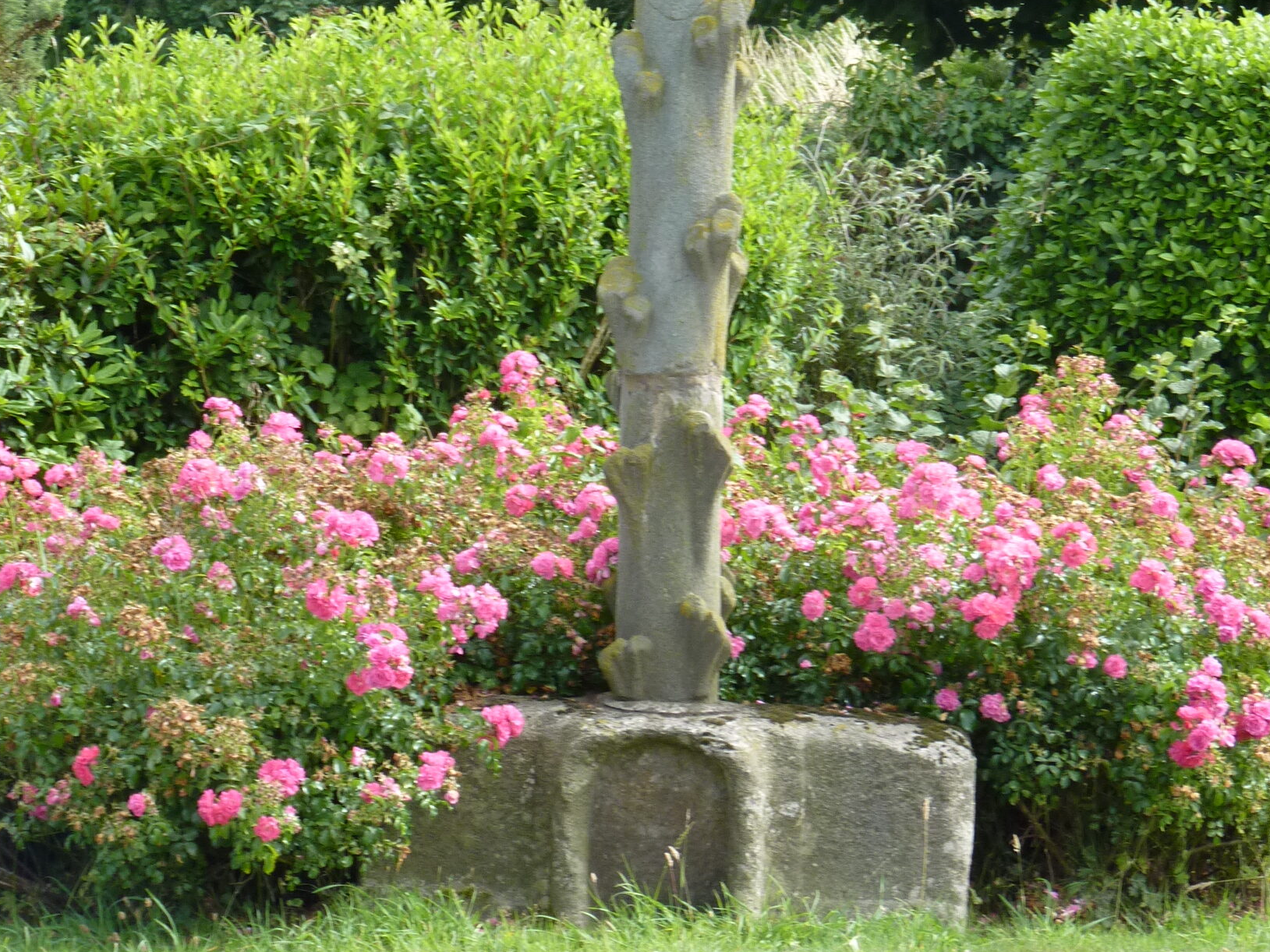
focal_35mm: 165
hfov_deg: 12.0
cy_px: 151
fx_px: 6054
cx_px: 737
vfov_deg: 9.0
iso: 160
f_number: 4
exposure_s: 1/320
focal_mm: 18.7
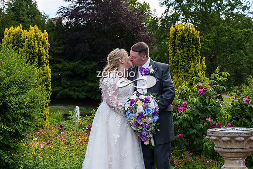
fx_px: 380
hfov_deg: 36.8
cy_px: 87
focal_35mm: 54
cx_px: 140
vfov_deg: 25.1
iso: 200
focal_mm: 28
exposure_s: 1/1000
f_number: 3.5
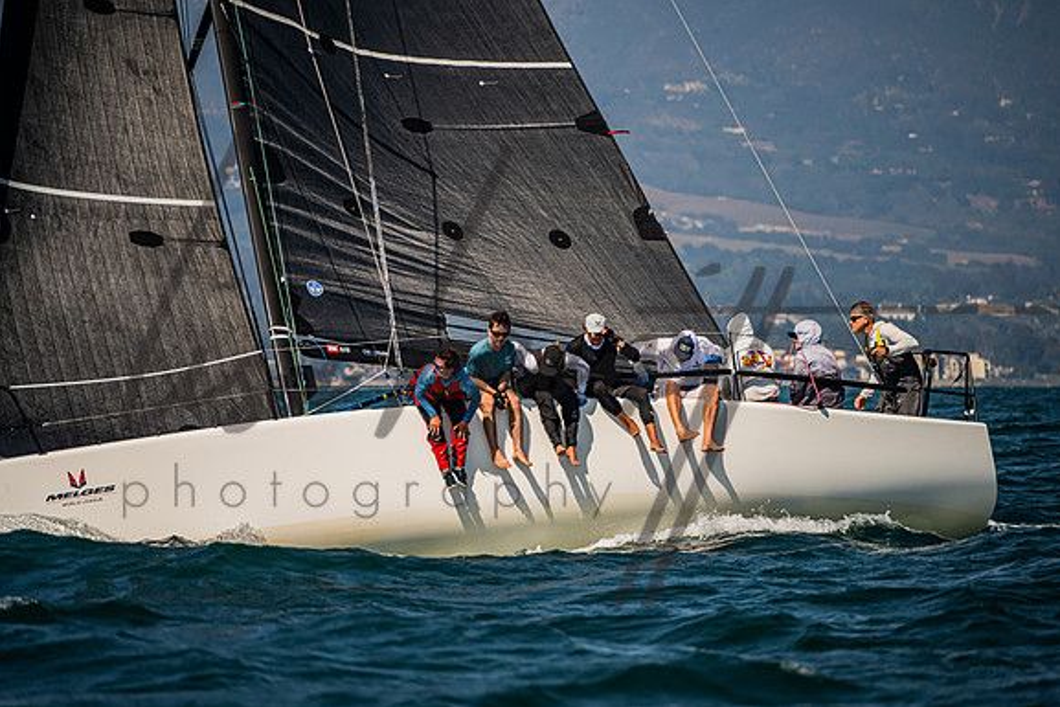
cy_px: 354
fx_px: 11898
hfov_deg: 5.1
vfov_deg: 3.4
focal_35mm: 404
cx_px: 531
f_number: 8
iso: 500
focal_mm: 400
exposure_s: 1/2500
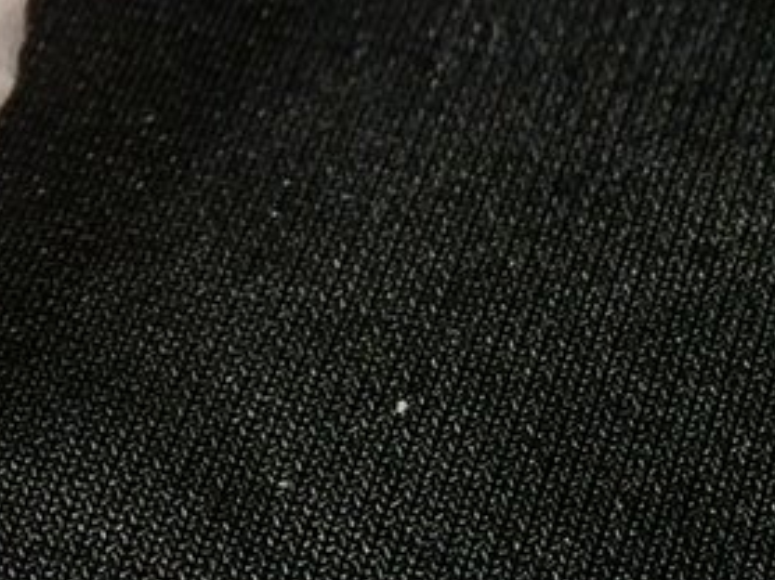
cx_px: -800
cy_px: -204
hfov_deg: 10.8
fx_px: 3736
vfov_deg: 8.7
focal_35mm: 167
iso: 50
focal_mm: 4.15
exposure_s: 1/60
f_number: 2.2
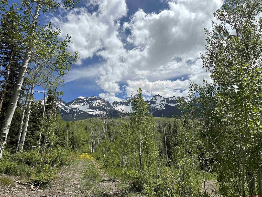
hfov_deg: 71.6
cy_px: 98
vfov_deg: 56.8
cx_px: 131
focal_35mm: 24
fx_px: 182
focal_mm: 6.86
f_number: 1.78
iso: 80
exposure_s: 1/9709
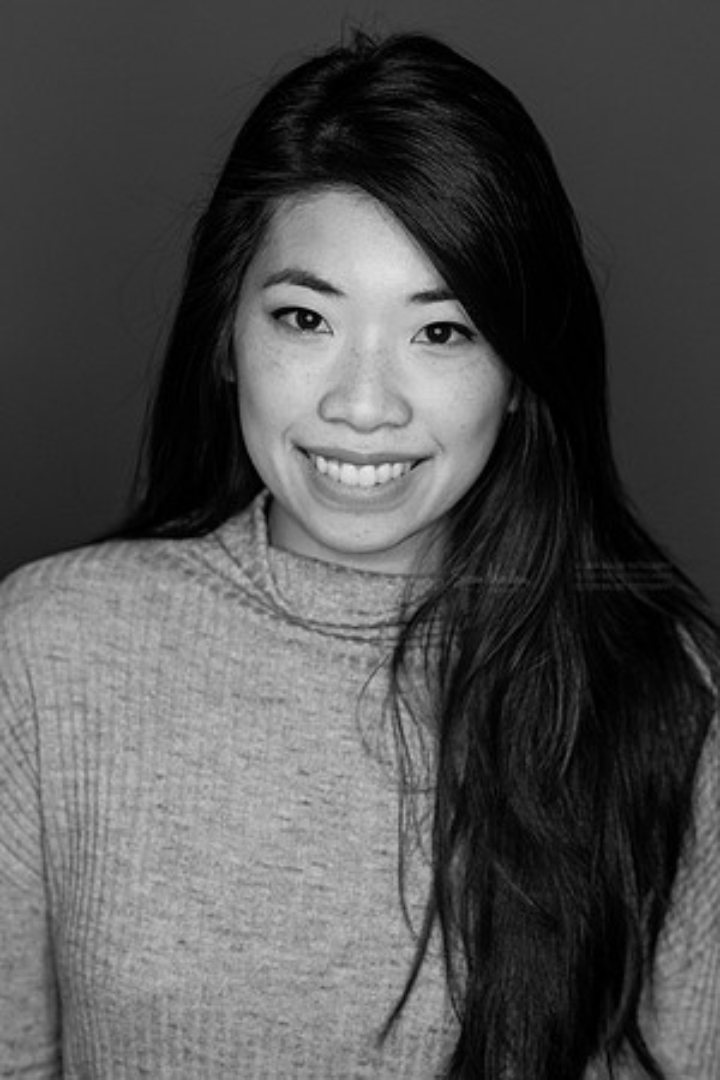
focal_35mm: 85
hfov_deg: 16.1
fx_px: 2550
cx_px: 360
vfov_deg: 23.9
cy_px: 540
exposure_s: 1/400
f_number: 3.5
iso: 2000
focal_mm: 85
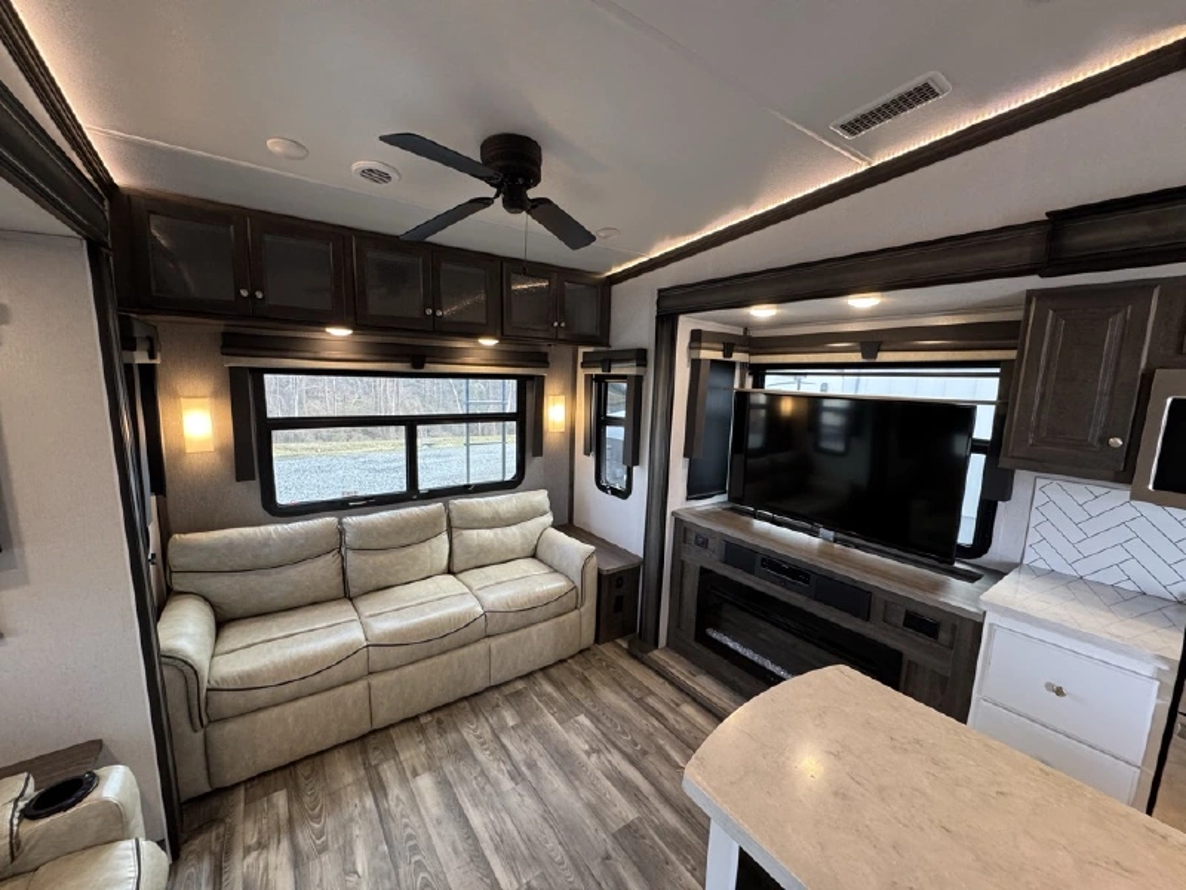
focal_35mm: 14
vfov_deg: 85.7
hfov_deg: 102.1
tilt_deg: -9.6
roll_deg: -4.5
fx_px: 480
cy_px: 445
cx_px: 593
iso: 250
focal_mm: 2.22
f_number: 2.2
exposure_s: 1/99
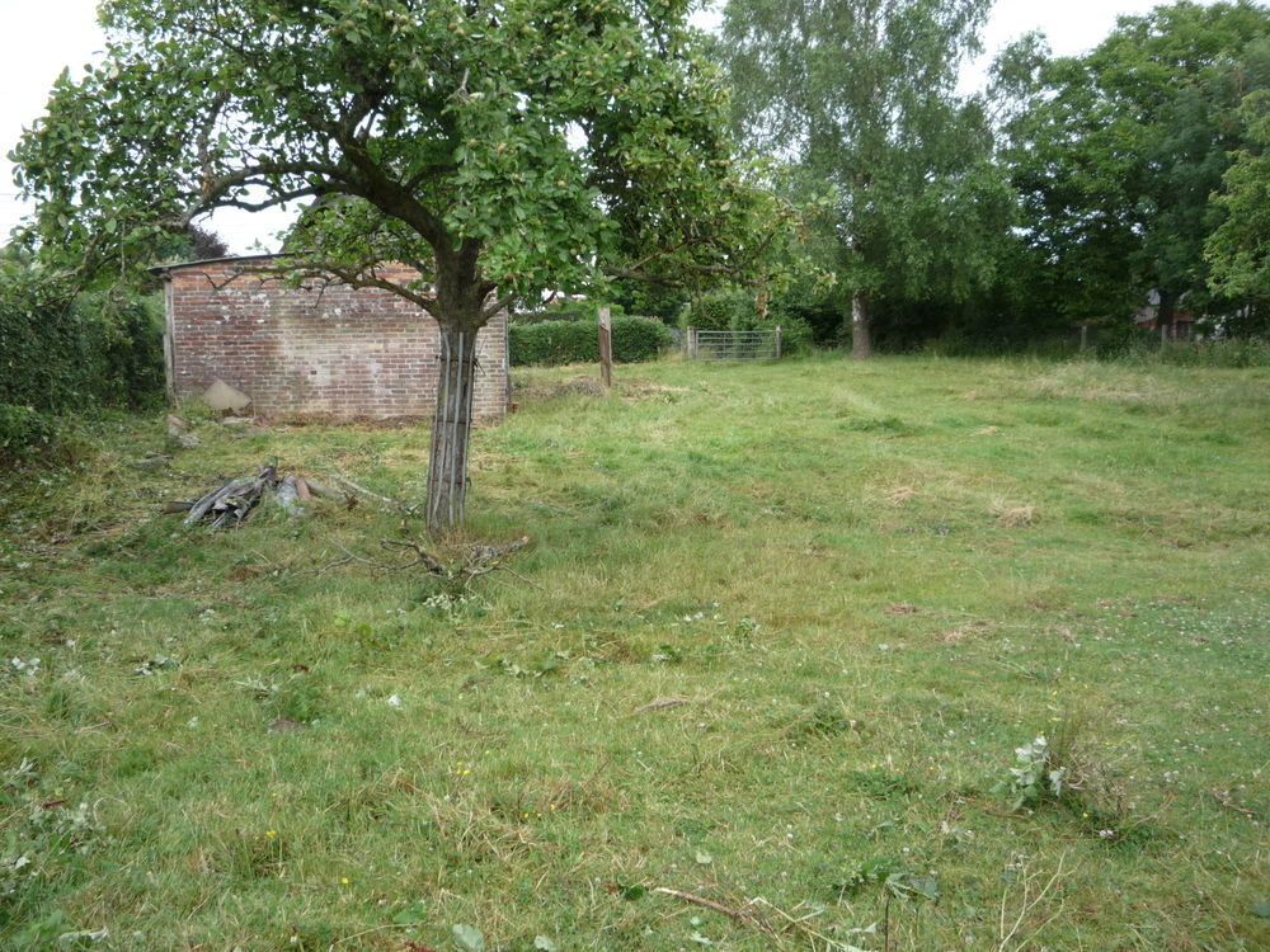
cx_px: 635
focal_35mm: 30
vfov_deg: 46.8
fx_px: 1101
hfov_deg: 60.0
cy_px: 476
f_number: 4
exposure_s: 1/125
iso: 100
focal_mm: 5.2
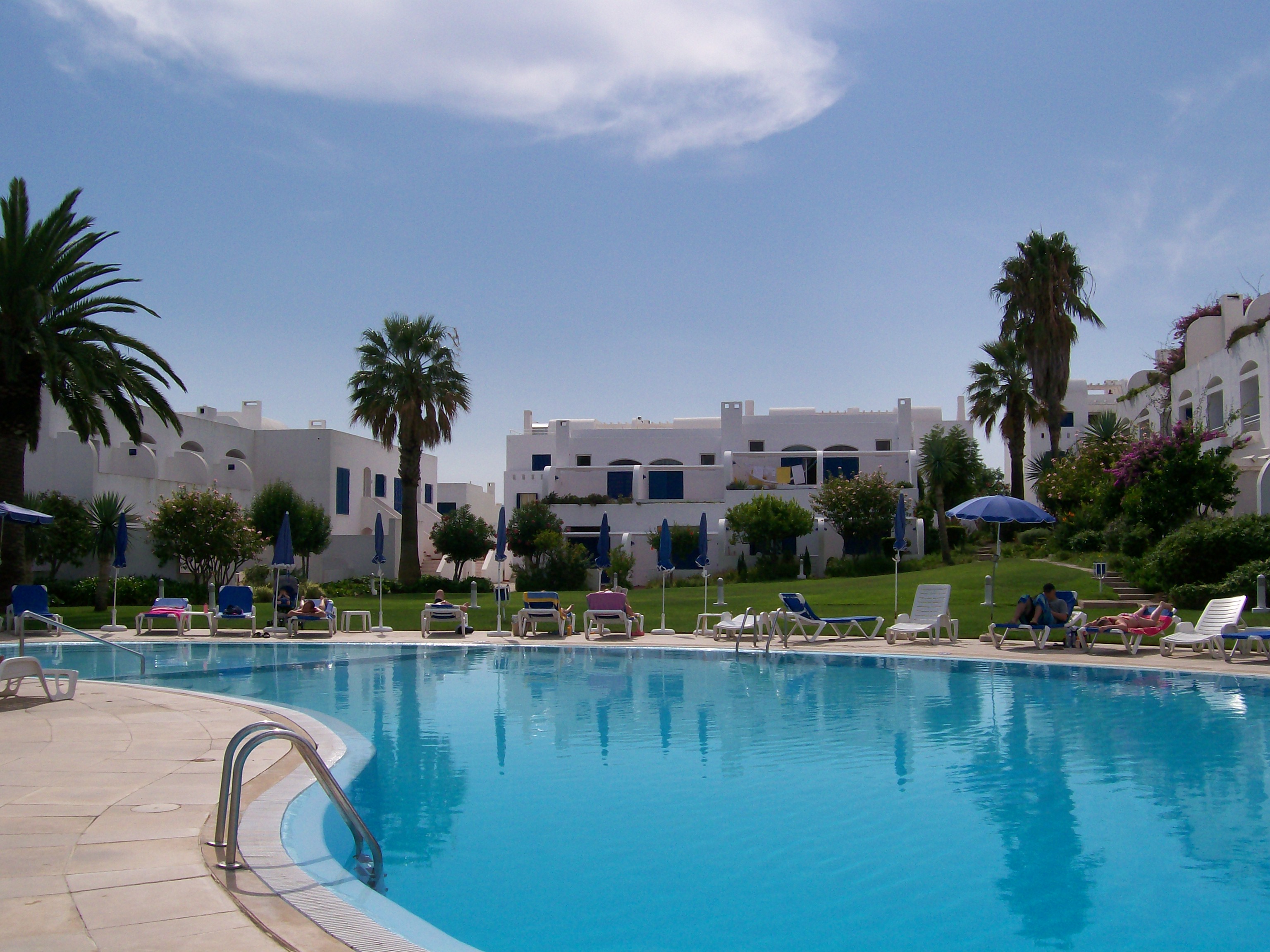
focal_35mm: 36
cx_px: 635
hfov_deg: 51.4
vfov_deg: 39.7
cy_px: 476
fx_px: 1321
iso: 80
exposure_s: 1/1227
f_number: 4.8
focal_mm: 6
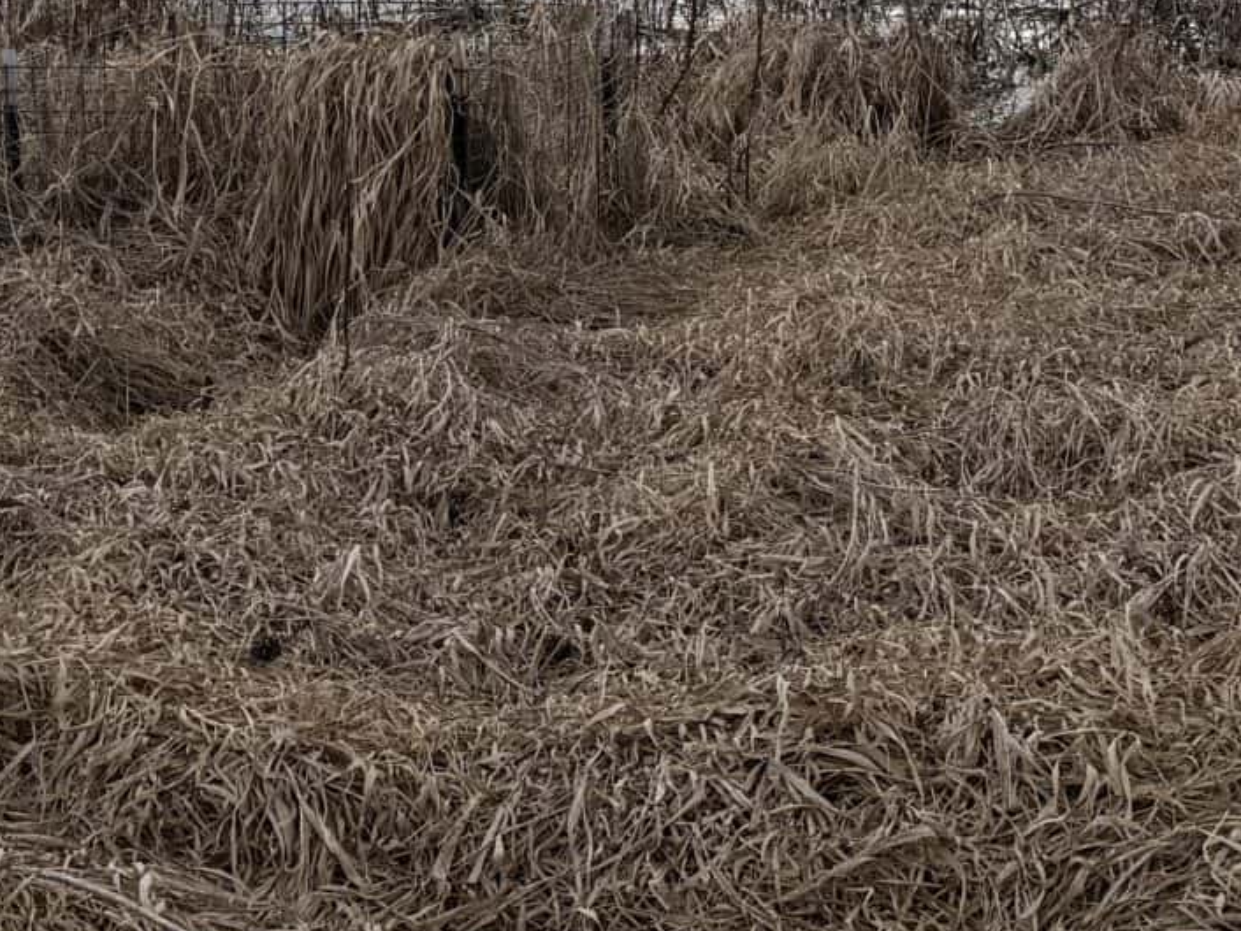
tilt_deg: +1.0
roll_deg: +1.0
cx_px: 524
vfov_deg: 15.6
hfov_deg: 22.5
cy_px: -485
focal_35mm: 87
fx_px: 3120
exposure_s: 1/2445
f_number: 1.78
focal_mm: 6.76
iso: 80
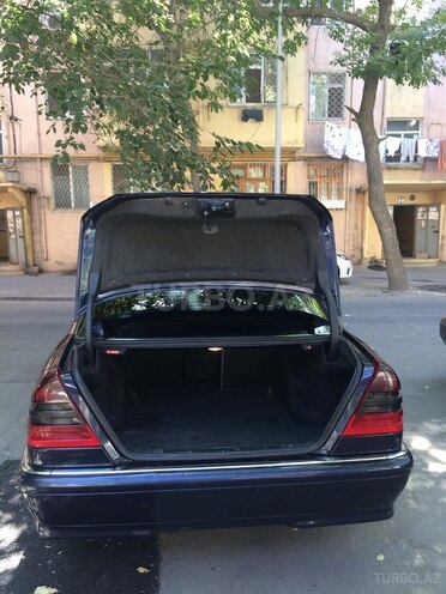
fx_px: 498
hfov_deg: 48.2
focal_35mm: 29
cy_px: 297
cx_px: 223
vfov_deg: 61.7
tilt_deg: -8.3
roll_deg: +1.9
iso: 40
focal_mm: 4.15
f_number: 2.2
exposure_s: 1/50
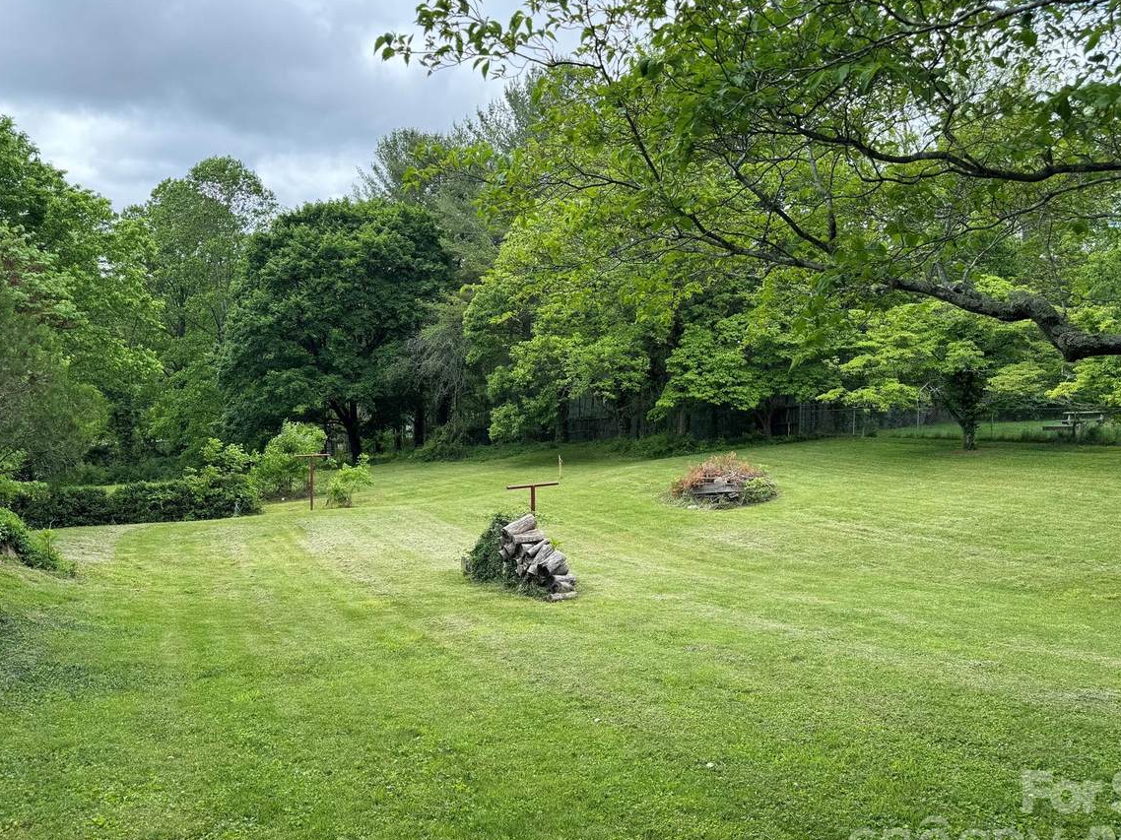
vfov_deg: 51.3
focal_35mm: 27
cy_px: 419
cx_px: 588
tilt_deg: -4.6
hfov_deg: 65.3
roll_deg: -0.7
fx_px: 874
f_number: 1.78
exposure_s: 1/1524
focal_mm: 6.76
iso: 80
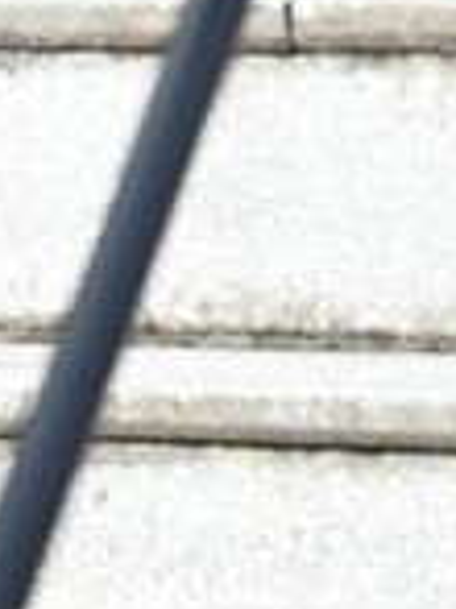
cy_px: -524
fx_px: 7317
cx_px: -1318
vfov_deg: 4.7
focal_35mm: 416
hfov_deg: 3.4
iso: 125
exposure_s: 1/250
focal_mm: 53
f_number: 5.6
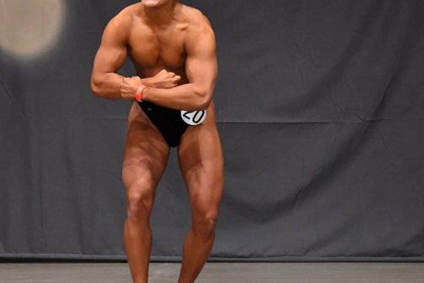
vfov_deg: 3.5
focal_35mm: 391
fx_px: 4606
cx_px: 165
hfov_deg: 5.3
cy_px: 129
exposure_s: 1/400
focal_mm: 170
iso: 6400
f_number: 5.6
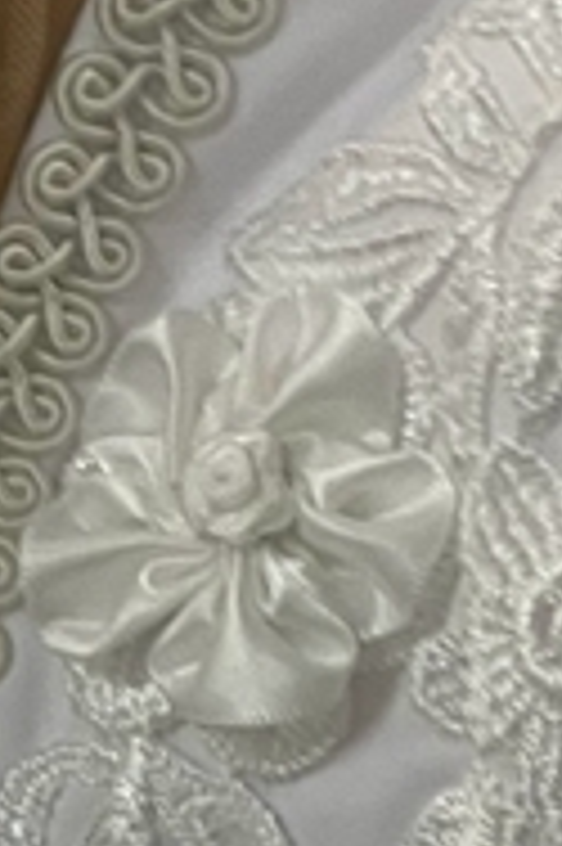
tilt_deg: -66.1
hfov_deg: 9.2
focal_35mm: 144
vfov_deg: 13.0
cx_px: -306
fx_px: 3378
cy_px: 1480
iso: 125
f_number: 1.6
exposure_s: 1/50
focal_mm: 4.2
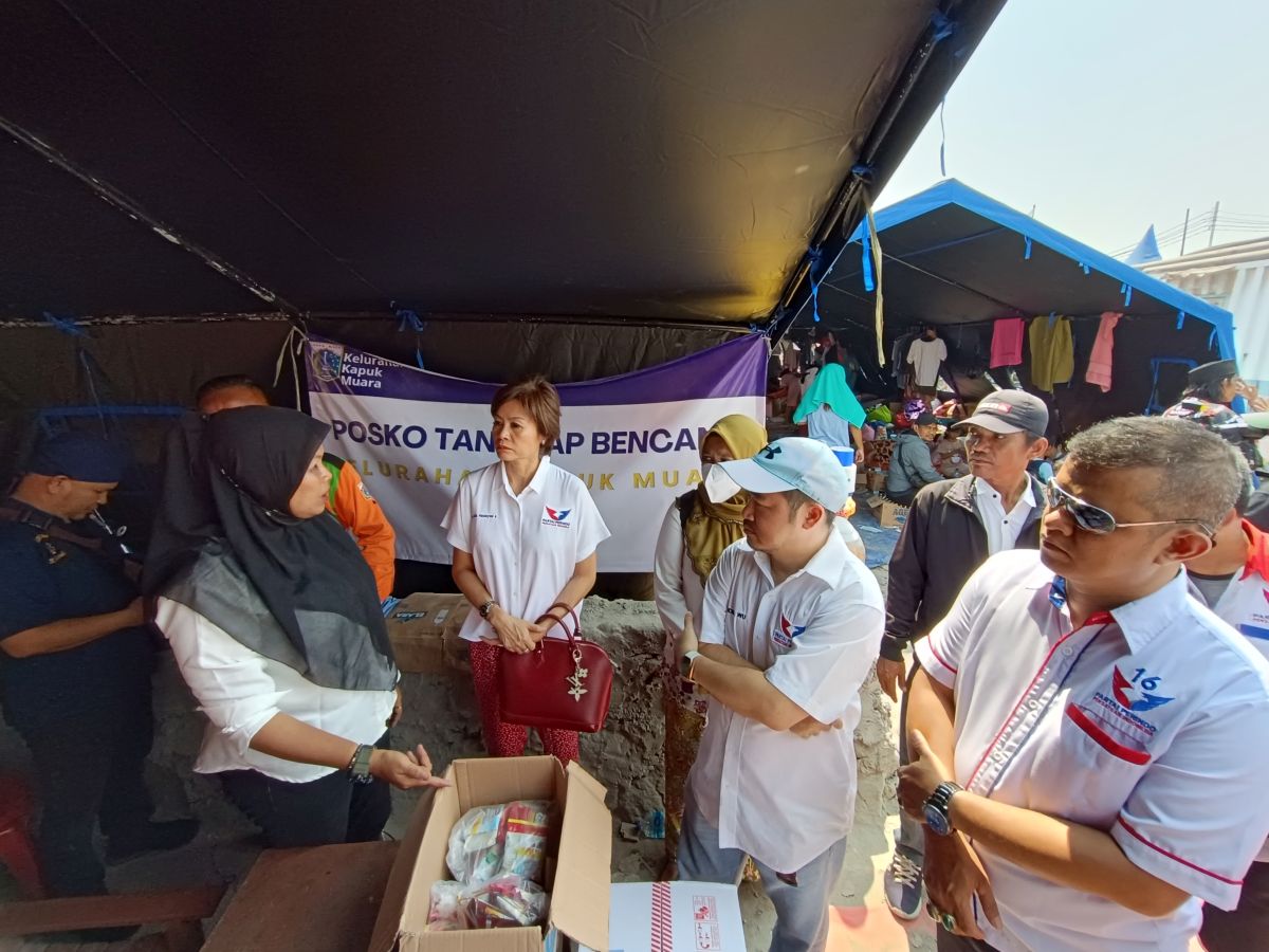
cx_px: 634
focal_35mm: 16
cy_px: 476
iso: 54
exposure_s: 1/100
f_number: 2.2
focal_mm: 1.66
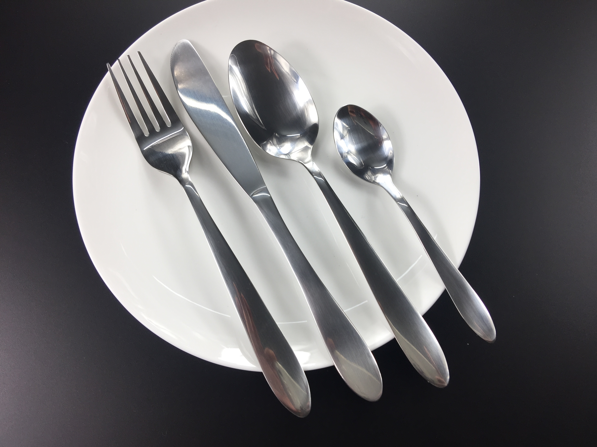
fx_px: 500
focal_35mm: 29
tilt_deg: -75.2
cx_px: 298
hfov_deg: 61.7
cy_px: 224
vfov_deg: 48.2
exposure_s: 1/103
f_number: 2.2
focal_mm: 4.15
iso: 32
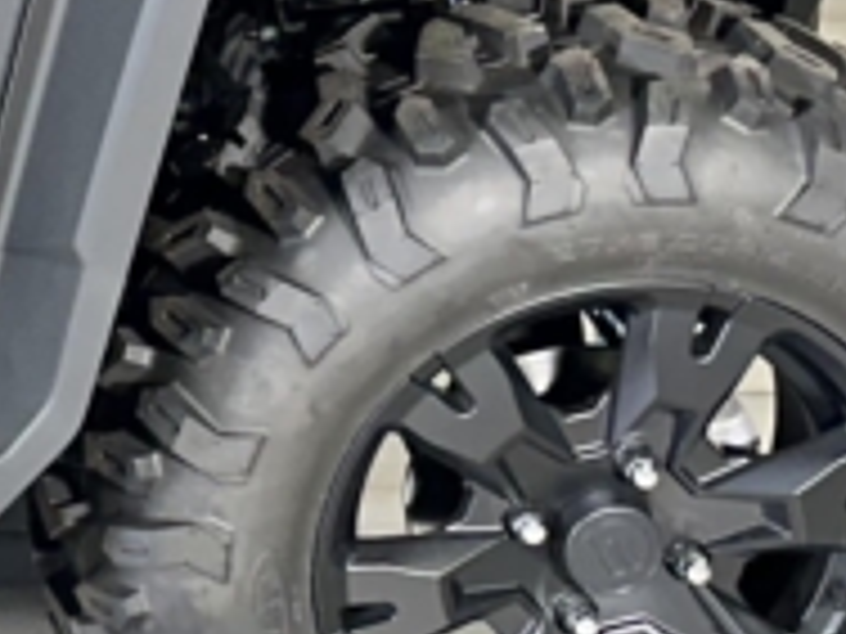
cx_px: -1058
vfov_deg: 9.3
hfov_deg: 11.2
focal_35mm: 153
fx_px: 3739
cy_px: -436
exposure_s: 1/50
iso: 125
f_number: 1.78
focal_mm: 6.86
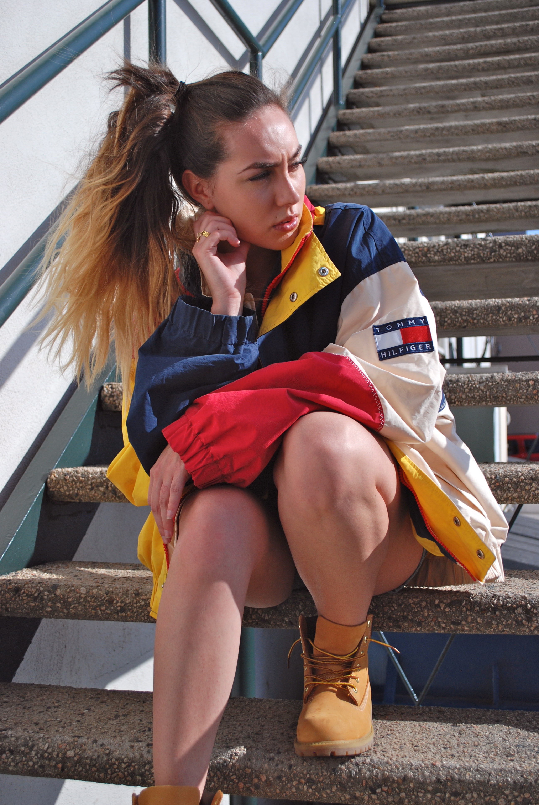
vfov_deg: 43.6
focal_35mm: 45
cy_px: 402
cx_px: 270
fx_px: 1008
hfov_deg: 29.9
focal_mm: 30
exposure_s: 1/1600
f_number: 4.8
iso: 200
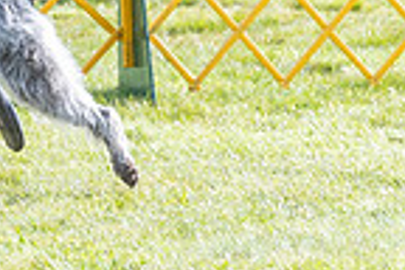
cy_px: -120
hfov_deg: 3.0
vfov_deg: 2.0
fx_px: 7593
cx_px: -307
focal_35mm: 675
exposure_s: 1/1250
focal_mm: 168
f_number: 5.6
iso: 500
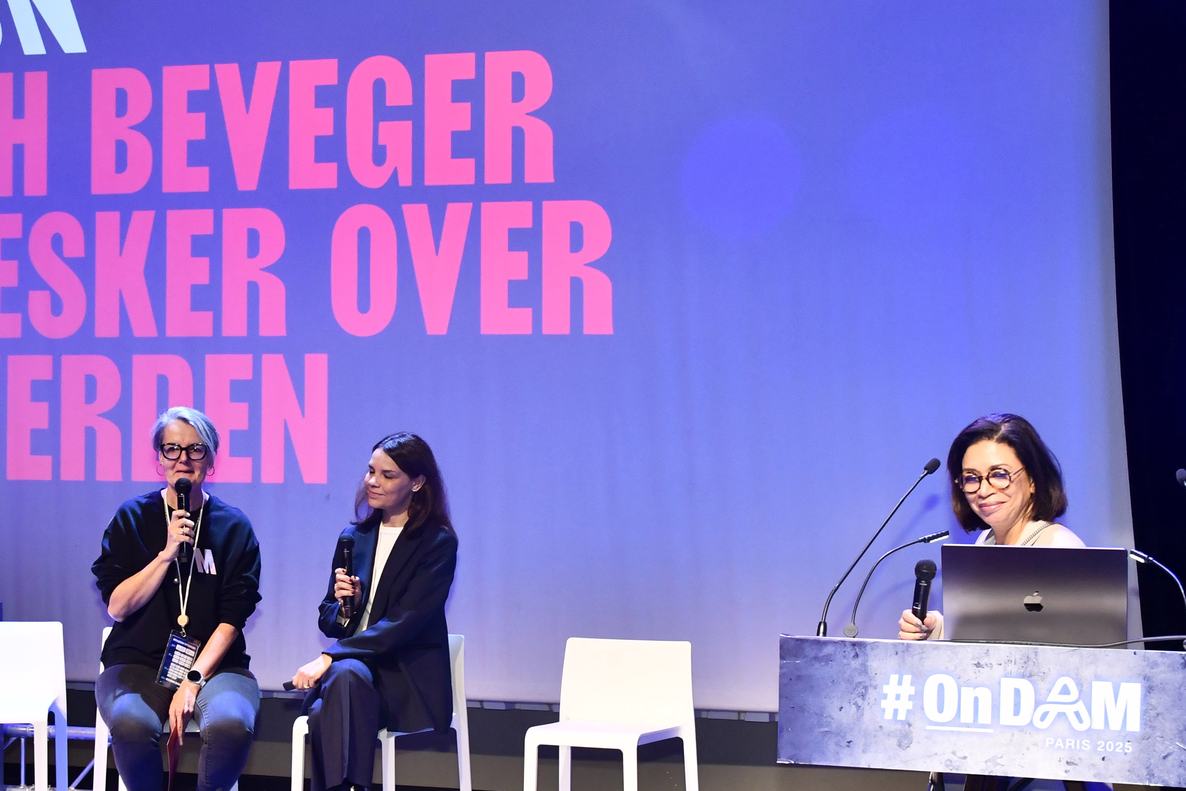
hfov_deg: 32.9
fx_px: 2003
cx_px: 505
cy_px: 518
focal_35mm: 61
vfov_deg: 22.2
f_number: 5.6
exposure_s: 1/60
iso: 1250
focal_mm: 25
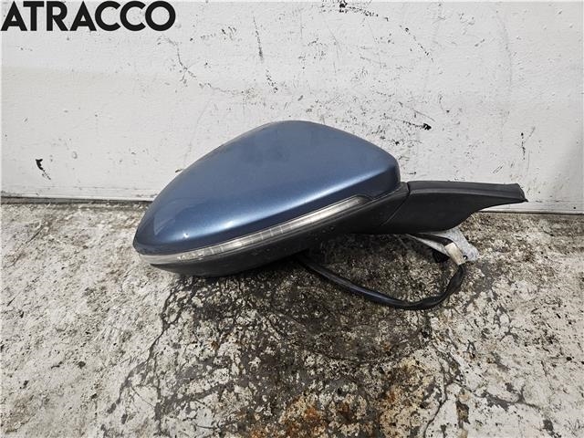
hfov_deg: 73.9
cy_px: 219
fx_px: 388
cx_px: 292
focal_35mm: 23
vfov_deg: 58.9
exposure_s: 1/100
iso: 250
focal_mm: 5.4
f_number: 1.8
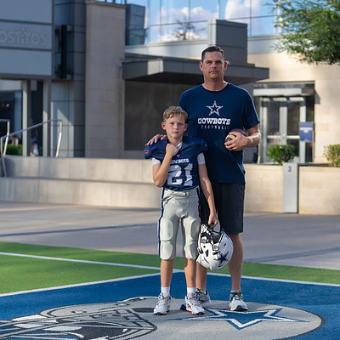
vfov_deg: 18.5
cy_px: 170
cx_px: 193
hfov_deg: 18.5
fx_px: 1045
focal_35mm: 94
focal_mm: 70
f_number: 2.8
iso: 100
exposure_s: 1/640
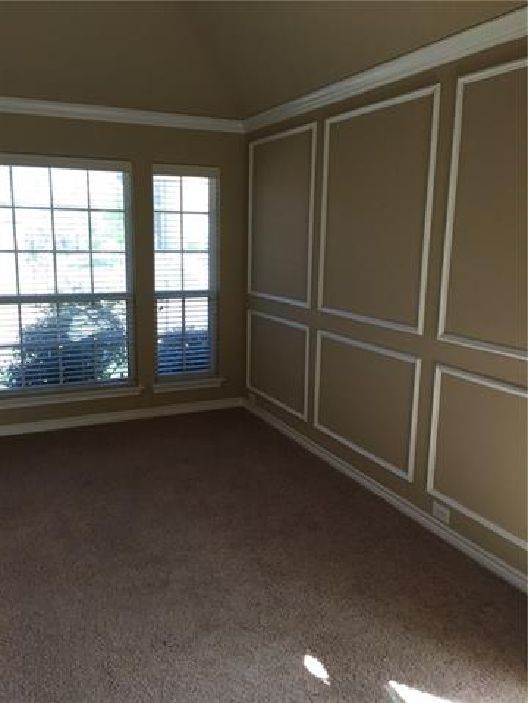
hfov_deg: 48.2
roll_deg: +0.6
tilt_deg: -8.8
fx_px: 590
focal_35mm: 29
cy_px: 352
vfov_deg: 61.7
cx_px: 264
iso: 125
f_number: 2.2
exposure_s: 1/30
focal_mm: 4.15
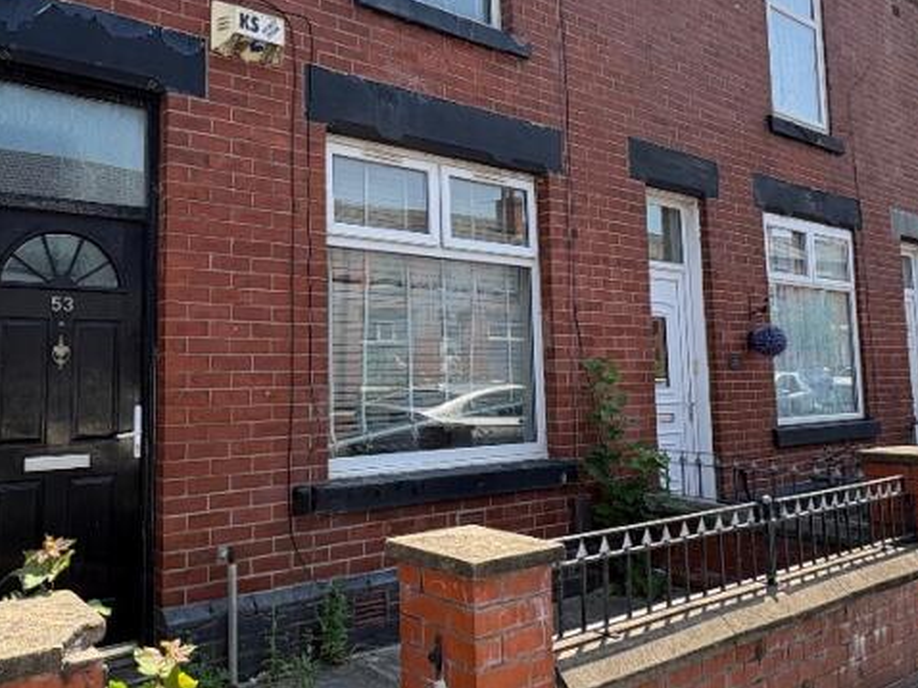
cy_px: 290
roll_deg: +0.8
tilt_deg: +7.1
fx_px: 795
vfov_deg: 46.6
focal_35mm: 30
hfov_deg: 59.1
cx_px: 332
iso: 40
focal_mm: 2.22
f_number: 2.2
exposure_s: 1/341
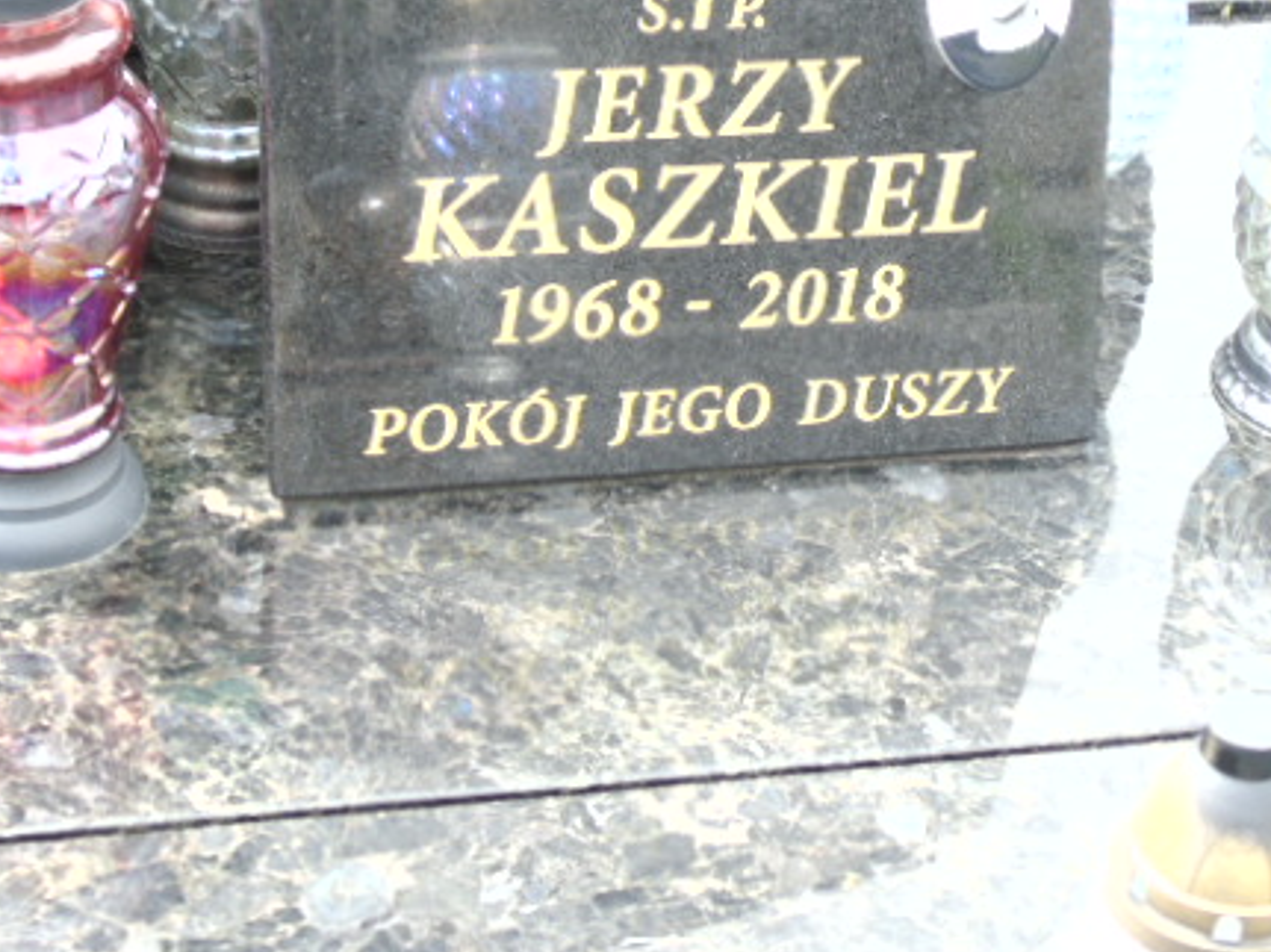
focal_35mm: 92
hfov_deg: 21.3
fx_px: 3377
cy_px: 280
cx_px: 755
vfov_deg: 16.0
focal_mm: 11
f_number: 4.5
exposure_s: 1/60
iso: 80
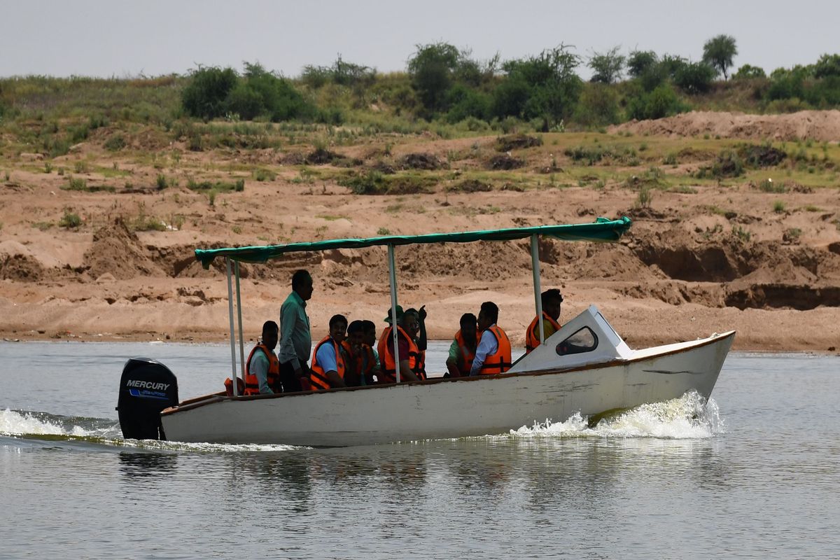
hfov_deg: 17.1
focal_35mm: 120
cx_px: 420
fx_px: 2800
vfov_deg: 11.4
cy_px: 280
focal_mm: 80
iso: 250
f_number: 7.1
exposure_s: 1/2000
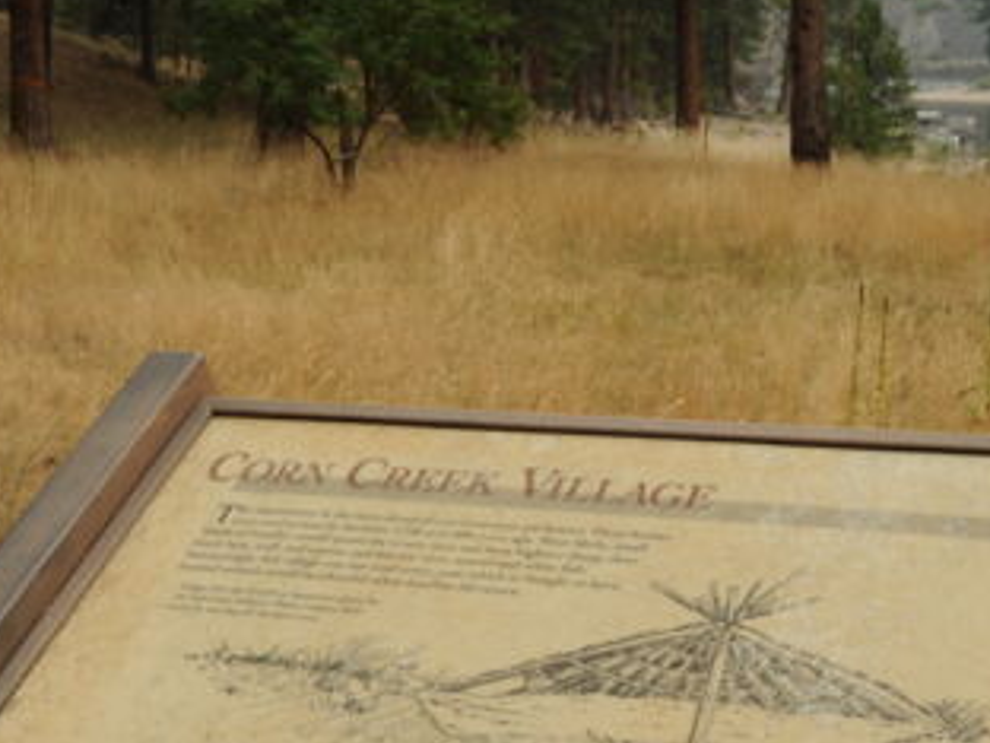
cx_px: 765
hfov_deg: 27.7
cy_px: 372
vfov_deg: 21.3
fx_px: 1973
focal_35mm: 69
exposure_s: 1/50
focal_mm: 28
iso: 200
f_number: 11
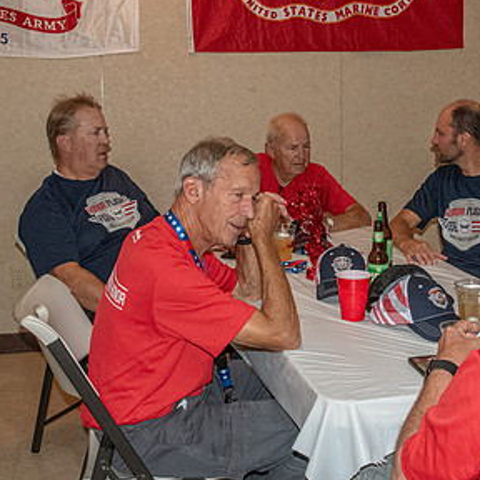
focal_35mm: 53
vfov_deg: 32.2
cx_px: 303
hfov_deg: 32.0
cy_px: 209
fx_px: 831
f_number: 13
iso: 6400
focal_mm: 24
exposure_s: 1/60
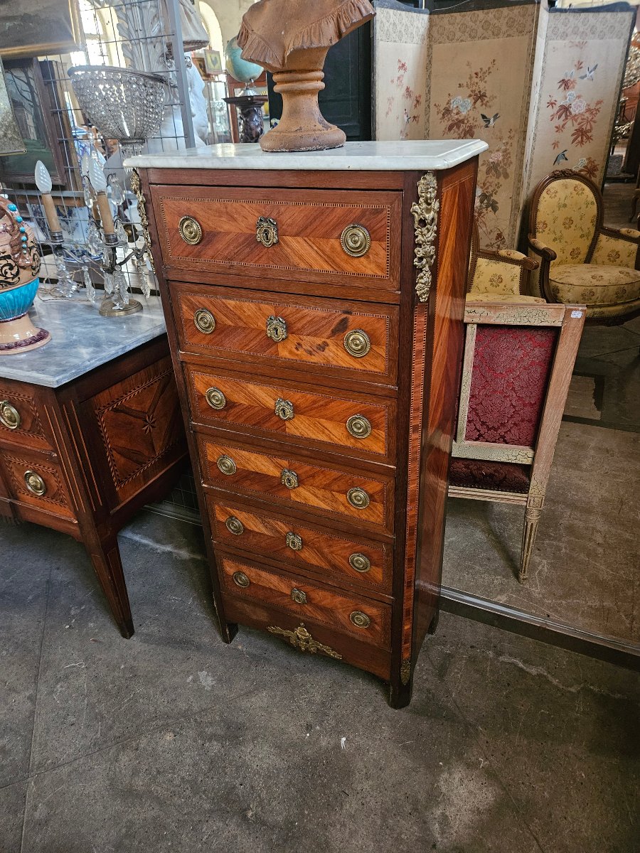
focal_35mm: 23
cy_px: 426
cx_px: 320
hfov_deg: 58.9
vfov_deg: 73.9
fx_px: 567
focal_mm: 5.4
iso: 1000
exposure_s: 1/25
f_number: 1.8
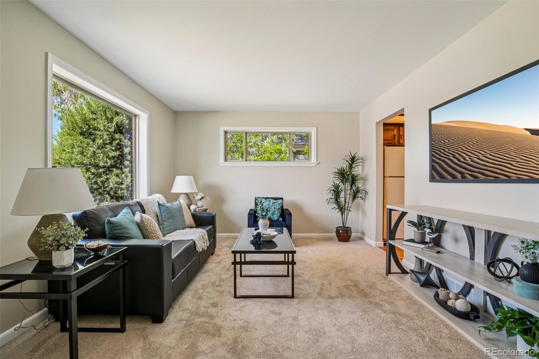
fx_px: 247
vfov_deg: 72.0
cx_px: 270
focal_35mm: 16
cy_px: 180
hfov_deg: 95.0
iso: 250
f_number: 8
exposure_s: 1/30
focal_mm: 11
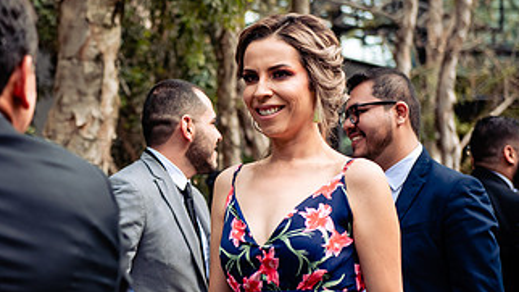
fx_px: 1816
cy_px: 159
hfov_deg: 16.1
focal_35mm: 132
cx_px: 79
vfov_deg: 9.2
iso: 500
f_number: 3.5
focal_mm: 70
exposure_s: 1/125
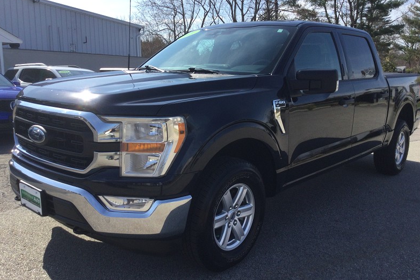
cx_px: 213
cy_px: 129
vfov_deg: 39.9
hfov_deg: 57.2
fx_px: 385
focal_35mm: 33
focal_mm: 3.3
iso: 25
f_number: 2.4
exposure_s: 1/994
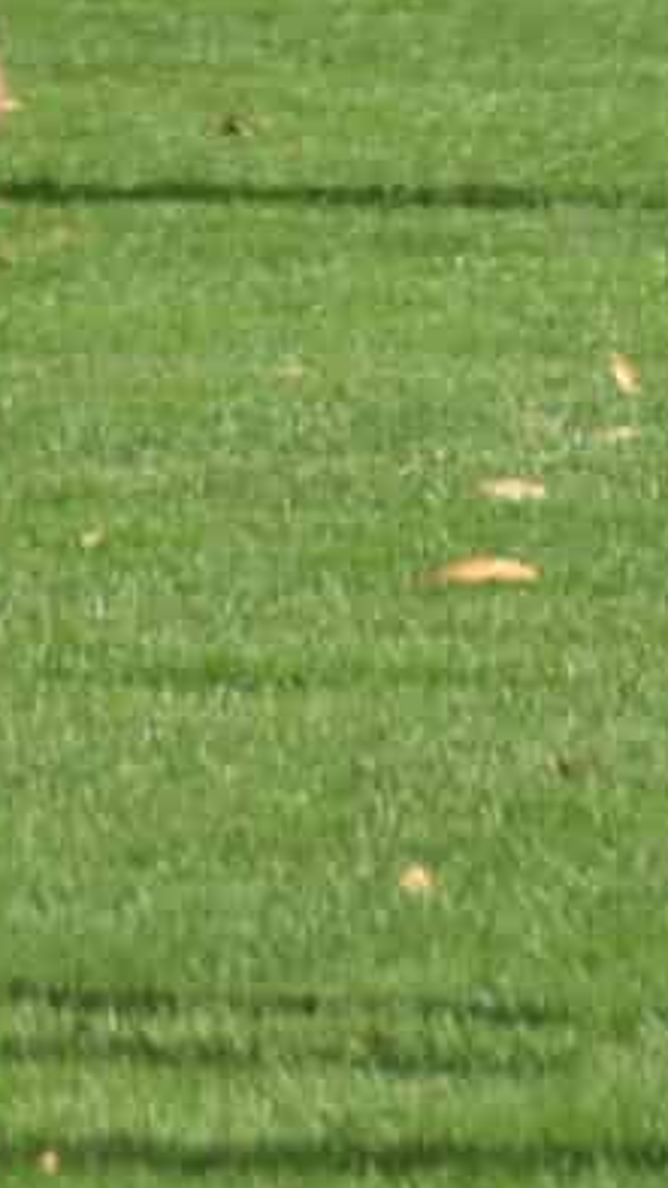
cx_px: 1173
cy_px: -930
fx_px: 54866
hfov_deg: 0.7
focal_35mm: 1742
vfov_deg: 1.2
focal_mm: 170
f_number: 7.1
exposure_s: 1/2000
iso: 400
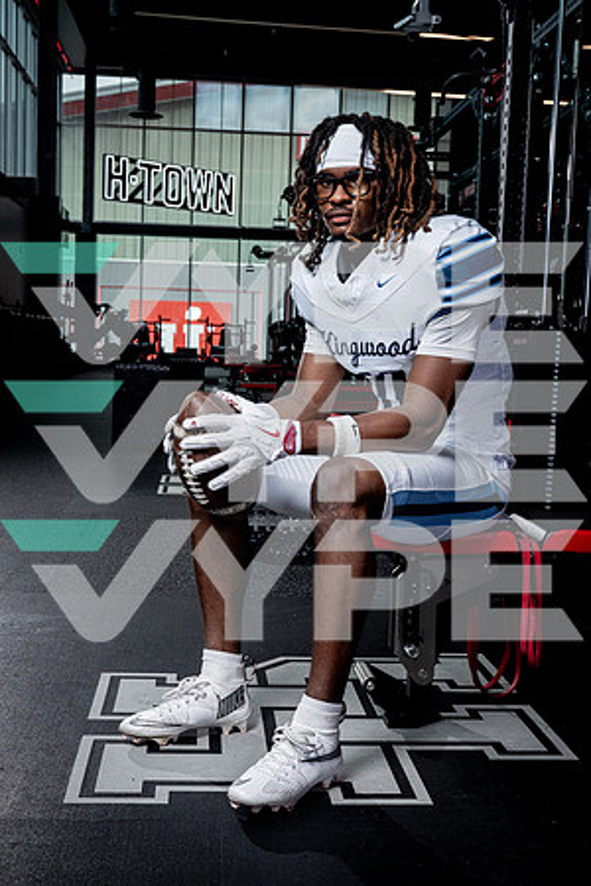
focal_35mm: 46
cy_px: 443
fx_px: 1133
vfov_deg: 42.7
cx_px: 296
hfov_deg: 29.2
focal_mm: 46
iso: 640
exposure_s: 1/250
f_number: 9
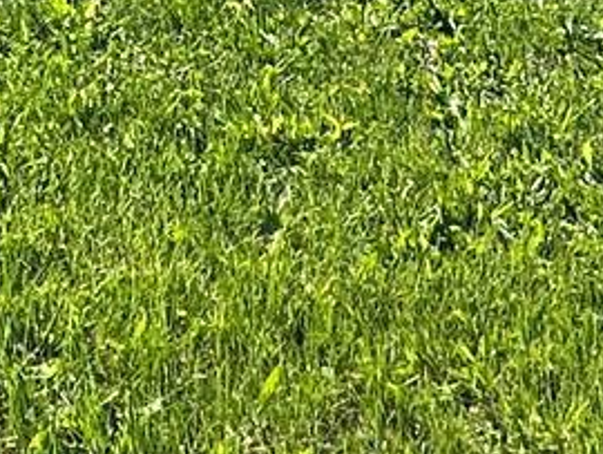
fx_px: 1848
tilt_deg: +5.9
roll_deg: +0.0
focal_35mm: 106
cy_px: -850
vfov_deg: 10.5
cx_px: -427
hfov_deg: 16.1
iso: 40
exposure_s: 1/972
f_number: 2.2
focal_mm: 2.22
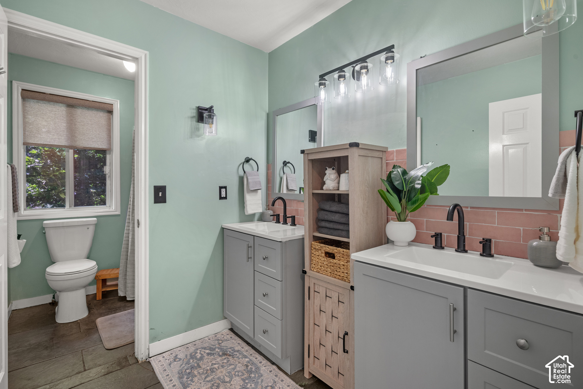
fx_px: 267
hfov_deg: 95.0
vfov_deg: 72.1
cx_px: 292
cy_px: 194
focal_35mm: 16
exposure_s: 1/1.67
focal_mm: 16.5
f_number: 8
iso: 500
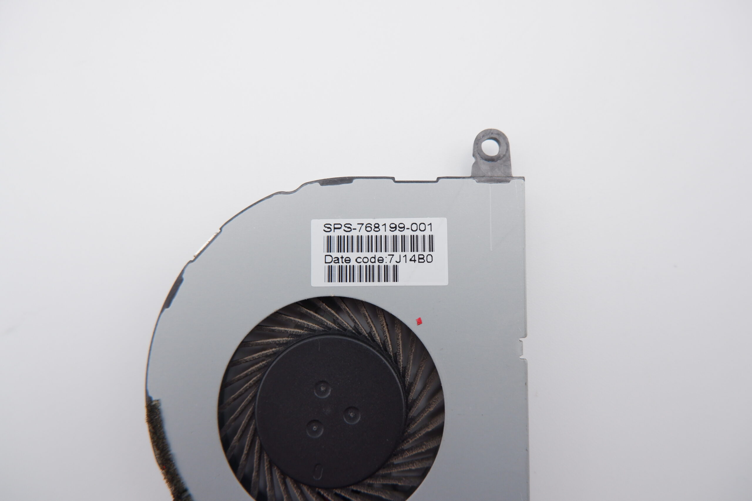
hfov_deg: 76.1
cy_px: 250
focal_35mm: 23
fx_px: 480
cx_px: 376
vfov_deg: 55.1
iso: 800
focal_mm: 15
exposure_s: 1/170
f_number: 5.6
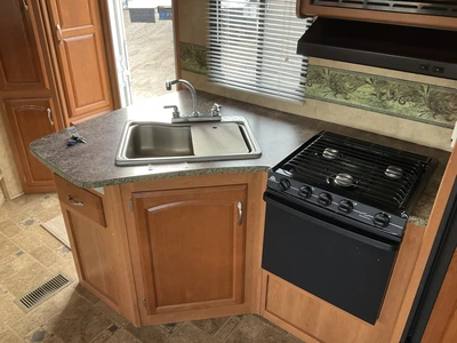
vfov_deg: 48.2
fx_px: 383
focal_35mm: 29
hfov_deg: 61.7
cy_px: 172
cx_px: 228
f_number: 1.8
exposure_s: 1/63
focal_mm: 3
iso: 64
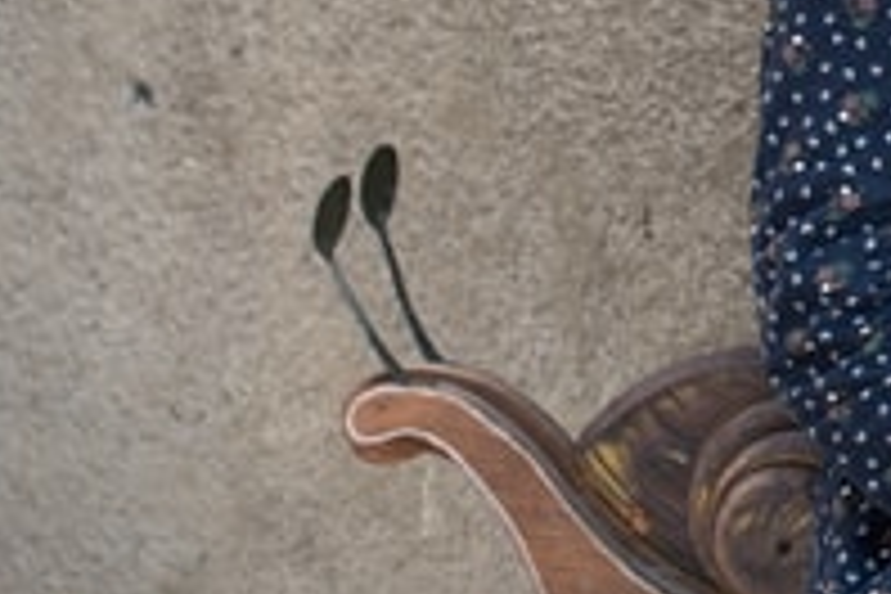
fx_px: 4999
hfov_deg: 9.9
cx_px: 1256
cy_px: -243
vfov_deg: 6.7
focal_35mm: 202
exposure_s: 1/100
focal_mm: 50
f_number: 4
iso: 100
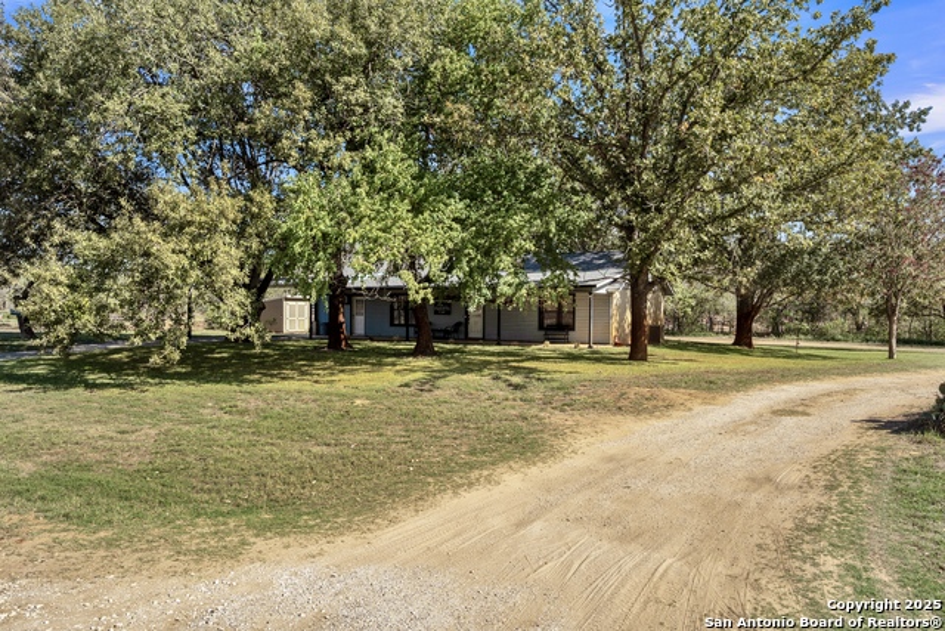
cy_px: 316
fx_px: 709
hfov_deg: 67.4
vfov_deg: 48.0
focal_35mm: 27
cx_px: 472
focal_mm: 18
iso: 100
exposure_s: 1/160
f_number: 6.3
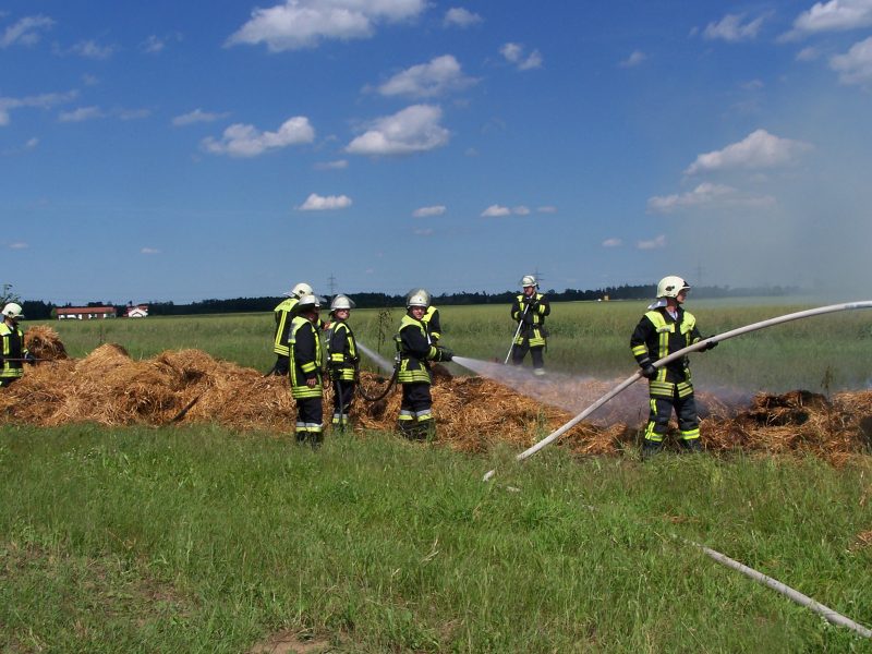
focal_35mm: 43
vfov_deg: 33.6
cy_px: 327
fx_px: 1083
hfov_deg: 43.9
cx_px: 436
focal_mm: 7.1
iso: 80
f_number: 5.6
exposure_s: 1/640
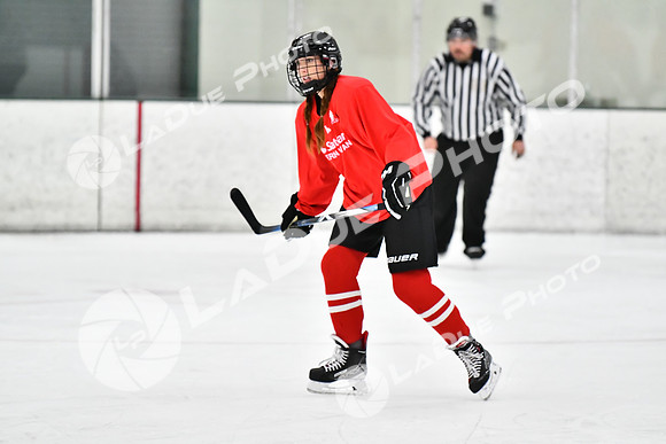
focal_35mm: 270
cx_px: 333
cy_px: 222
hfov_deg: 7.6
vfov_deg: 5.1
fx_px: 4996
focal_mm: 180
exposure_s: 1/1250
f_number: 2.8
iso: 5000
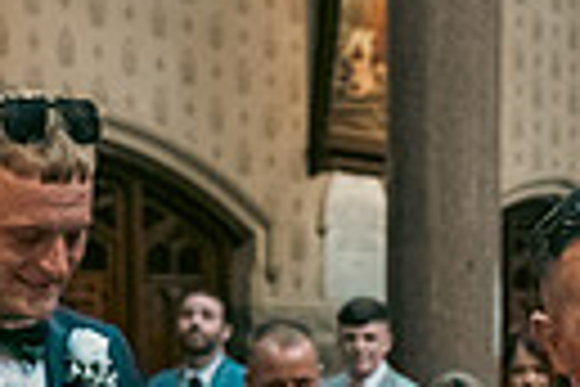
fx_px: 2239
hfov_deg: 14.2
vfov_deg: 9.5
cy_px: 628
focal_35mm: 139
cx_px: 746
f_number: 3.5
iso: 1600
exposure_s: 1/160
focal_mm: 31
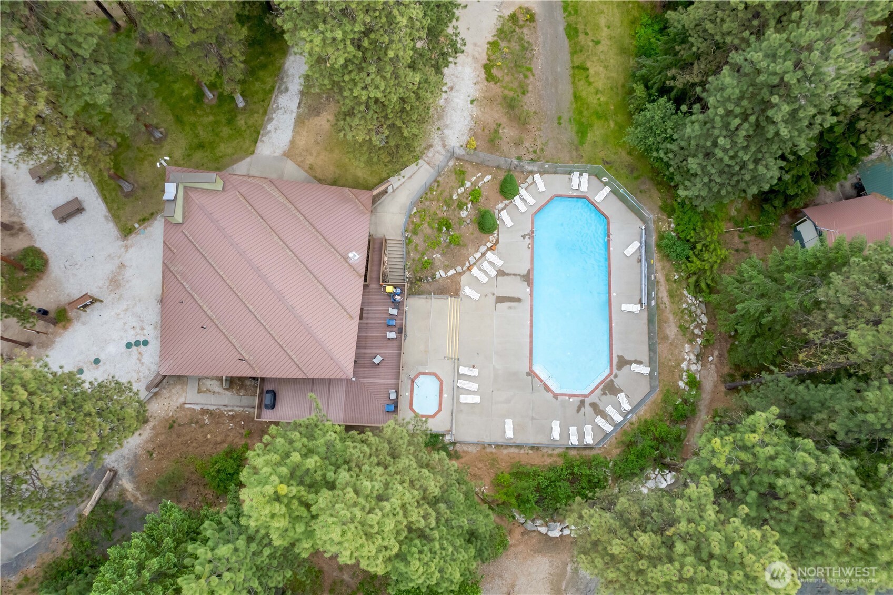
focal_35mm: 22
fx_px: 545
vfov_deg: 57.2
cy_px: 298
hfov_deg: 78.6
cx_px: 446
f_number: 2.8
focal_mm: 8.38
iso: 100
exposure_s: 1/1000
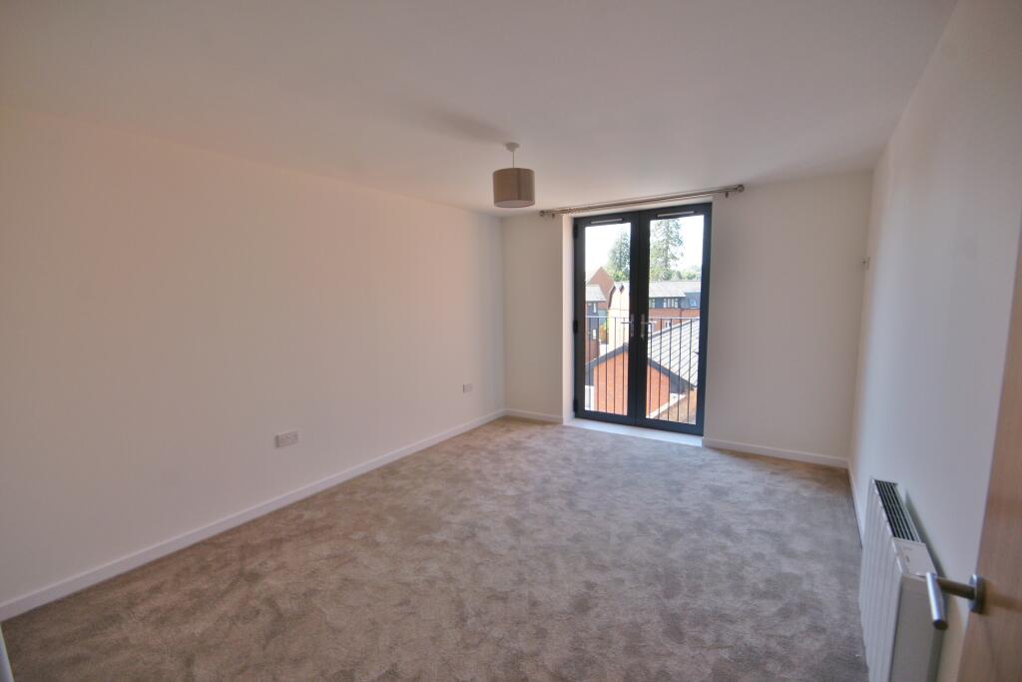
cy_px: 341
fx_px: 426
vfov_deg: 77.3
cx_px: 511
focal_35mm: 15
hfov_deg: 100.4
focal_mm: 10
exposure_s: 1/60
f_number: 8
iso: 200
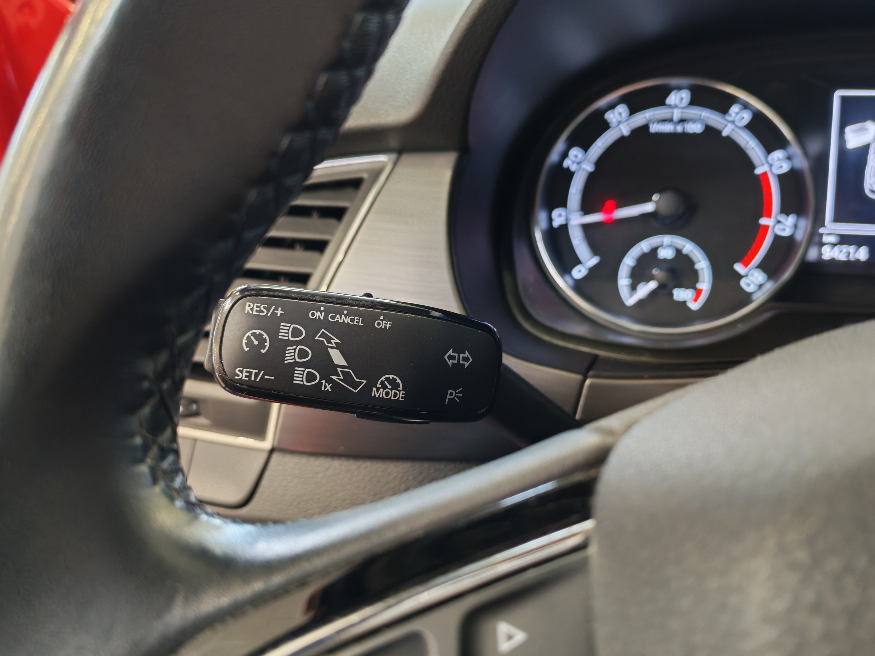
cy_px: 328
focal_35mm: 30
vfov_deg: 46.8
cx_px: 438
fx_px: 758
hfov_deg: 60.0
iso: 872
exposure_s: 1/50
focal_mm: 6.12
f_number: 1.9
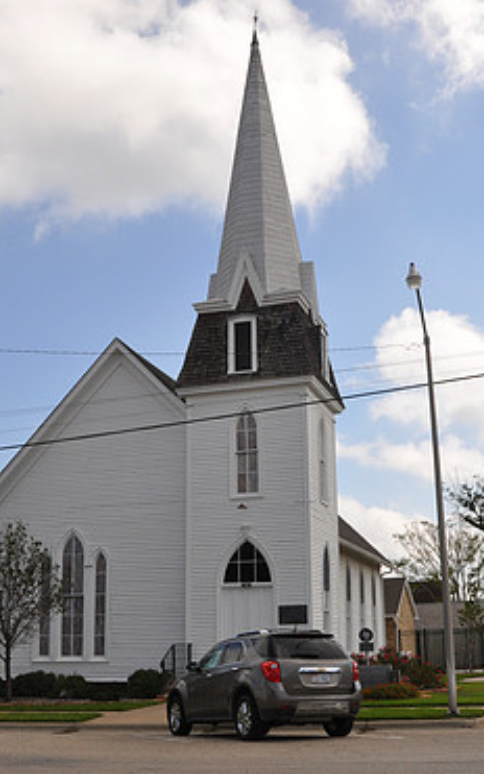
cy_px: 393
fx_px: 907
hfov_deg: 29.8
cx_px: 269
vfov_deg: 46.2
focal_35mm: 43
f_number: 9
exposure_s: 1/320
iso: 200
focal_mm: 18
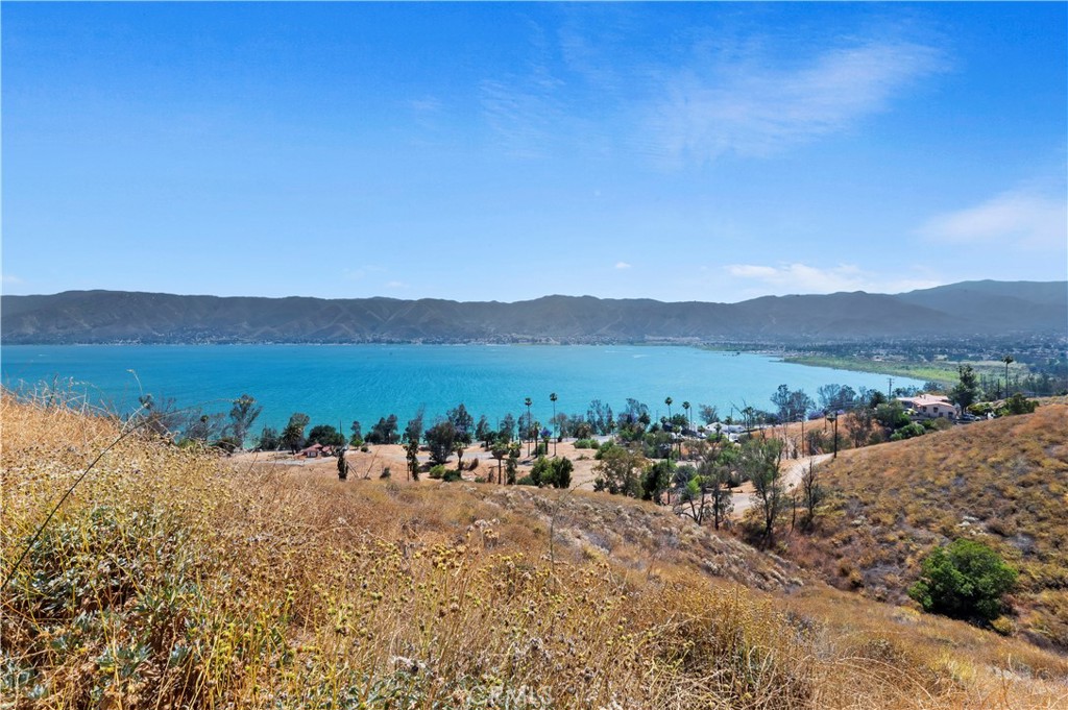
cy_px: 355
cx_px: 534
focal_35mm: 14
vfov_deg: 81.1
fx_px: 415
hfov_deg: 104.3
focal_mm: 14
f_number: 22
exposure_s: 1/160
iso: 500
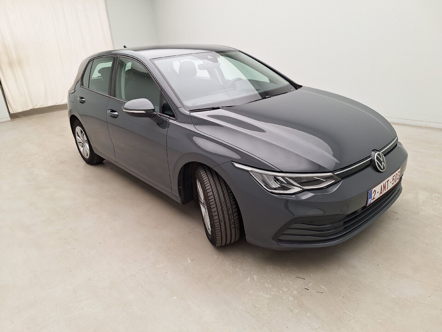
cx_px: 221
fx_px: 294
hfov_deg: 73.9
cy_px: 166
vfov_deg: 58.9
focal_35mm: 23
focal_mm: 5.54
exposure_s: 1/100
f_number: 1.8
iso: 64
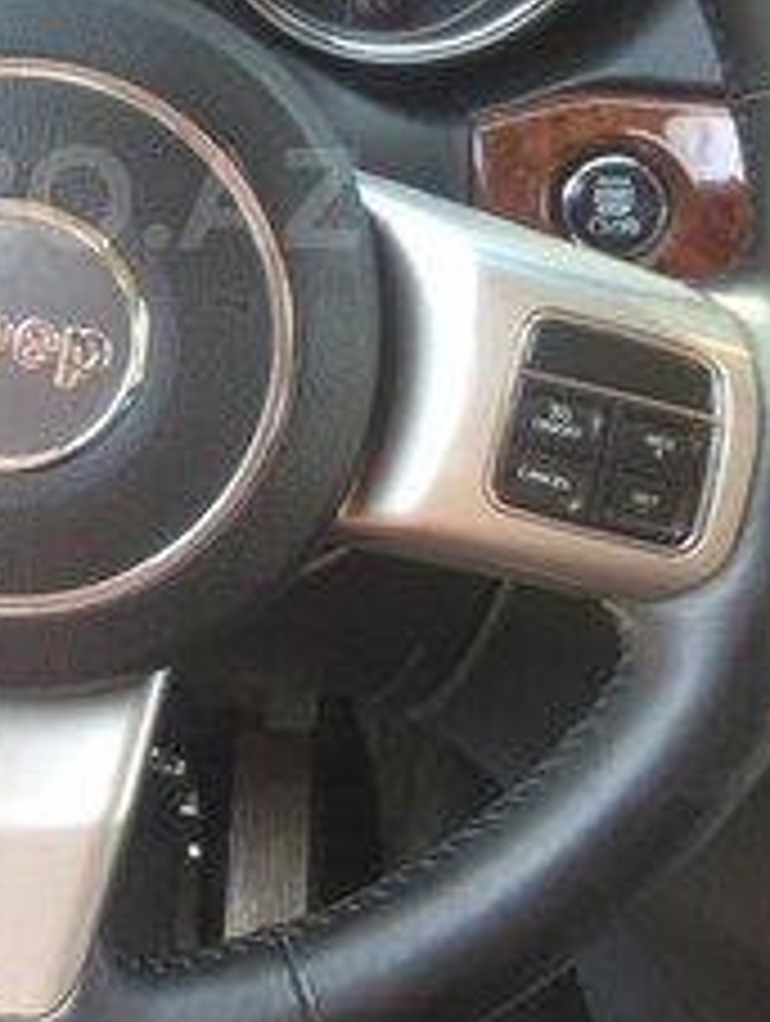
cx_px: 14
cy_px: 198
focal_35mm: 72
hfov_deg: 19.9
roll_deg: -2.3
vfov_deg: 26.5
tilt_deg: -17.8
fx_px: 2129
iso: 50
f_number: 2.4
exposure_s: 1/40
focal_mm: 4.12
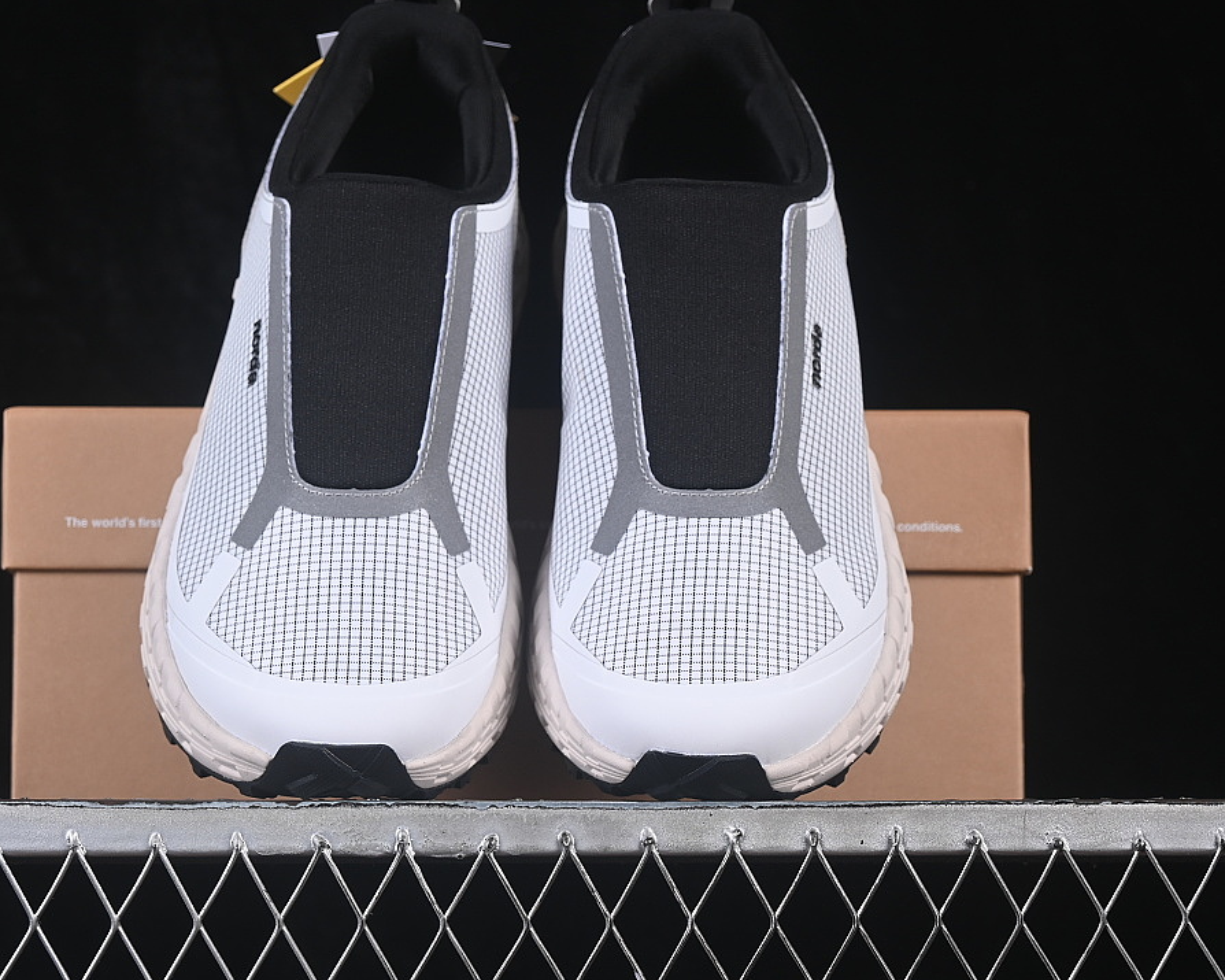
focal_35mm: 85
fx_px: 3081
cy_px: 489
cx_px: 532
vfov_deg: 18.1
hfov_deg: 22.5
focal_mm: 50
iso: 160
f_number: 8
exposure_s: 1/80
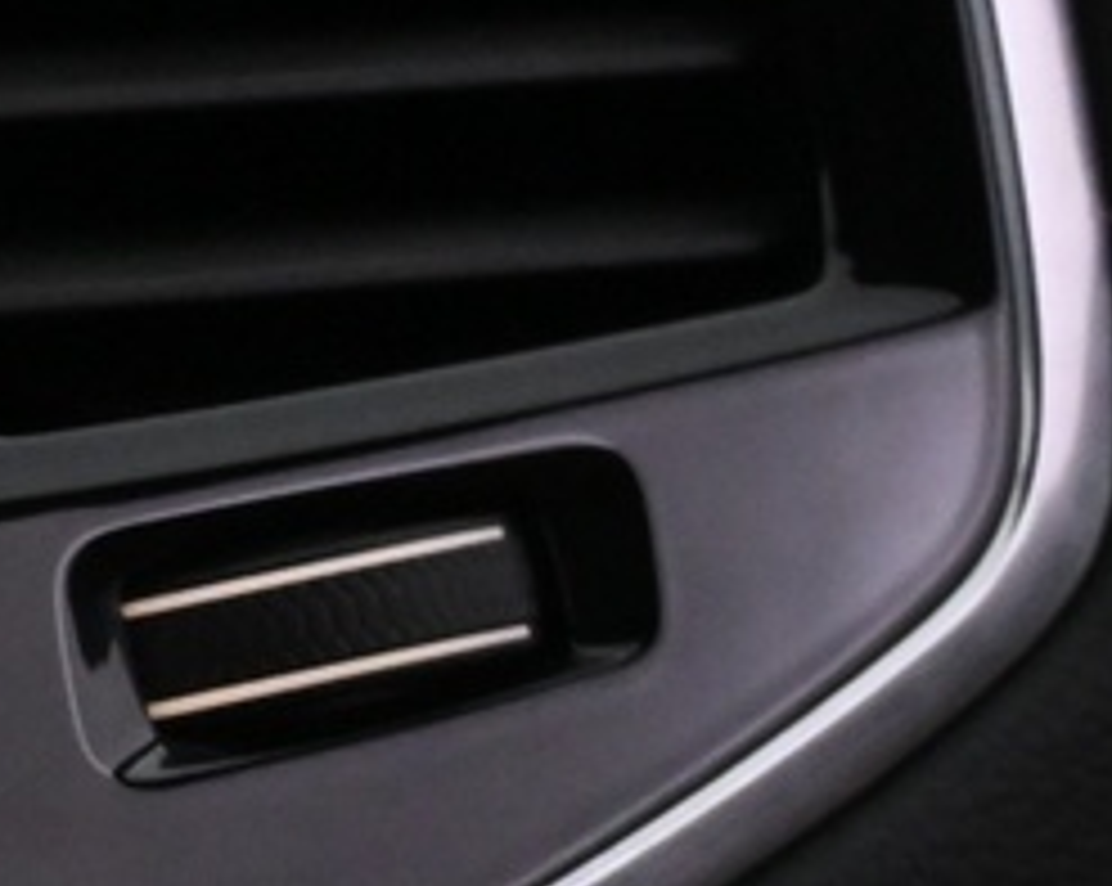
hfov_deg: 7.5
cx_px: -2116
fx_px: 7596
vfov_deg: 6.7
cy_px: 373
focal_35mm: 231
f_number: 4.2
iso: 2000
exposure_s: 1/40
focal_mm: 25
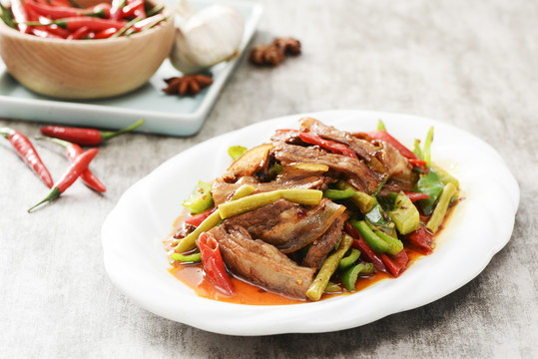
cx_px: 269
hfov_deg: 19.4
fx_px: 1570
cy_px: 180
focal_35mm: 105
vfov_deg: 13.1
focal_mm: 105
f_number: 8
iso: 160
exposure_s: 1/125
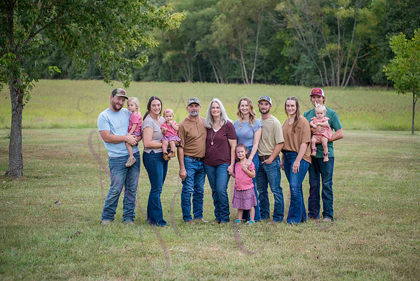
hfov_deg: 25.4
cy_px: 140
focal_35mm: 80
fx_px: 934
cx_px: 210
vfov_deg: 17.1
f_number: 4
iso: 400
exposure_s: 1/500
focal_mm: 80
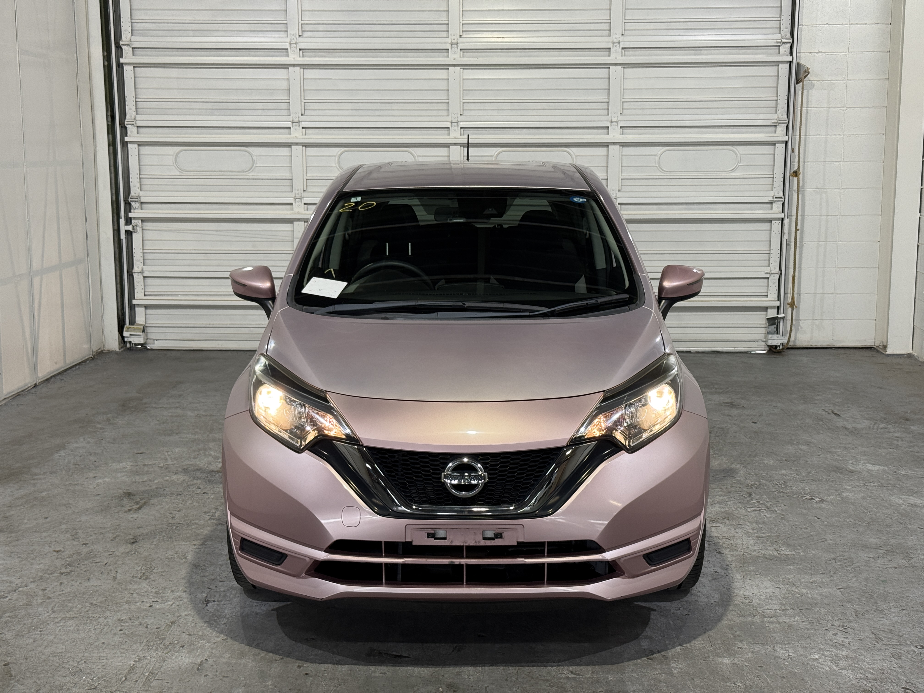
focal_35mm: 48
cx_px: 462
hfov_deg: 39.7
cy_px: 346
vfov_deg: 30.3
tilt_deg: -8.9
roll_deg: -0.5
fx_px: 1281
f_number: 1.78
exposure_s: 1/60
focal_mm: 6.76
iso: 80
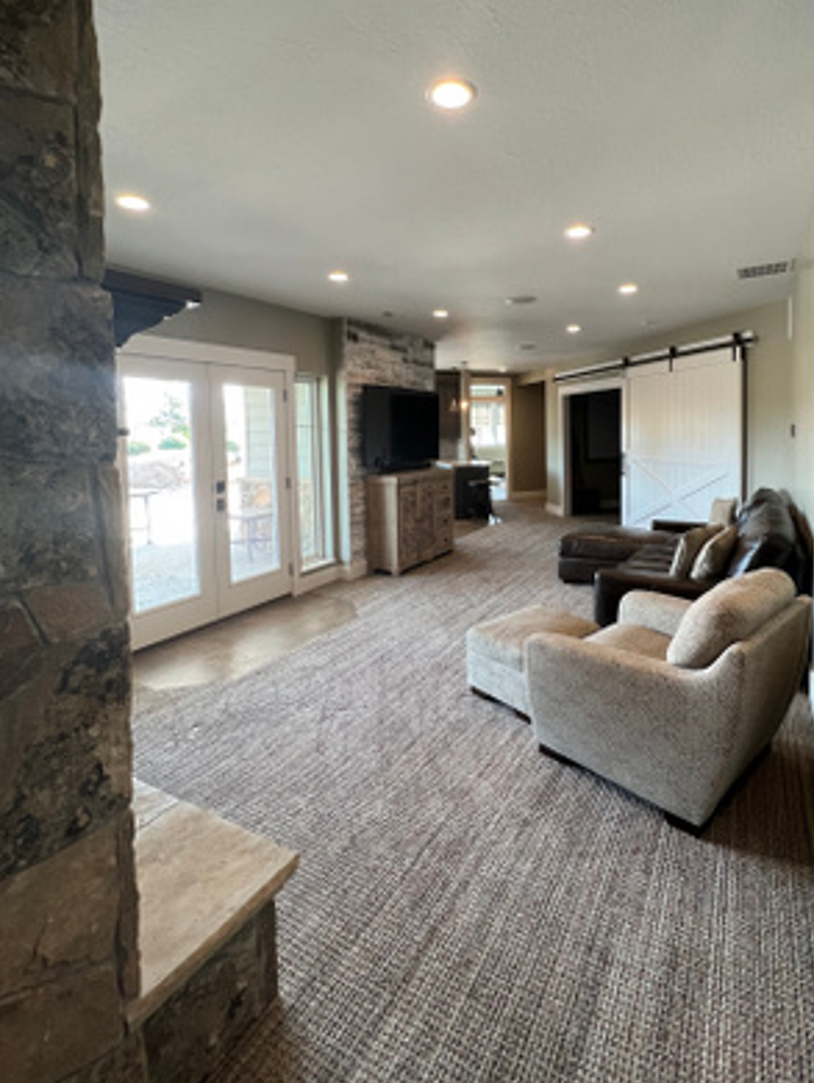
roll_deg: +0.8
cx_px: 470
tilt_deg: -2.5
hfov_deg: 77.6
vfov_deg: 93.7
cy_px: 455
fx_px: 501
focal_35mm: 16
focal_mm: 1.57
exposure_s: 1/120
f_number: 1.8
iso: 200
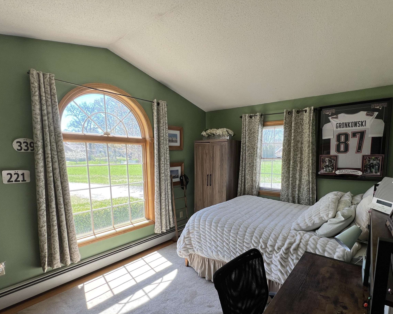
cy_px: 181
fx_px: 198
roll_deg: -0.1
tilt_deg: -7.5
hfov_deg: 89.1
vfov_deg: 76.4
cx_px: 223
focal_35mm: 17
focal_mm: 1.57
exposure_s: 1/99
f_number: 1.8
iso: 40
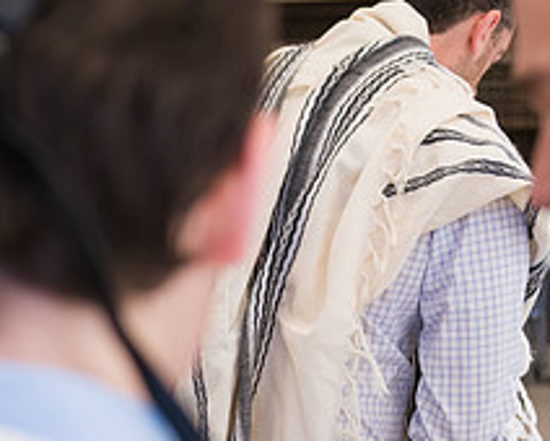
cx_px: -181
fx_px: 2118
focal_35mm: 130
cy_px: 320
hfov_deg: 14.2
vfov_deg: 11.9
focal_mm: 42
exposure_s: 1/200
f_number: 3.2
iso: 500
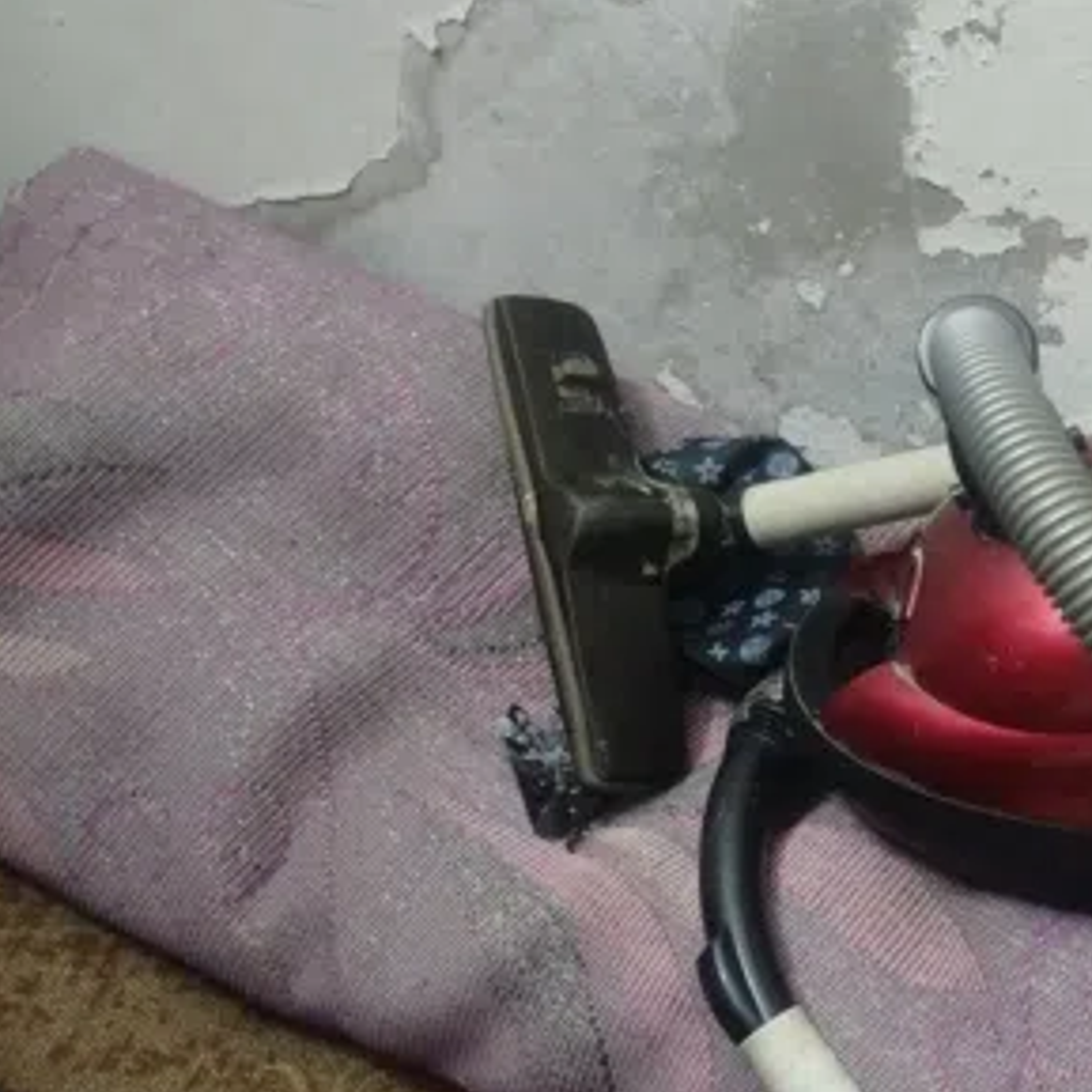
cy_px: 737
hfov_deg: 32.8
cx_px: 1122
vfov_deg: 35.7
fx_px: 1677
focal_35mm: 47
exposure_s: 1/17
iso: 1000
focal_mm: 5.31
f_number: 1.7
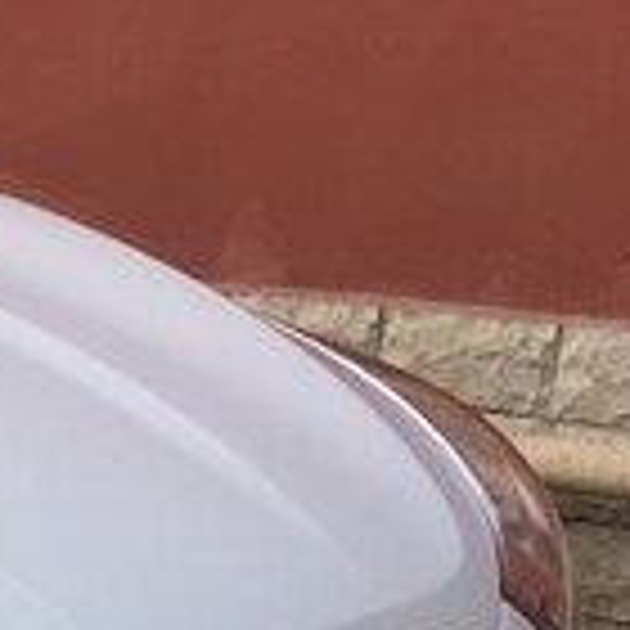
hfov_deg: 12.3
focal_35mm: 121
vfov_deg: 14.1
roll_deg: +1.3
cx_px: -742
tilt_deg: -14.8
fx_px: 2491
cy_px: 677
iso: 40
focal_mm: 4.15
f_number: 2.2
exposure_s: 1/100
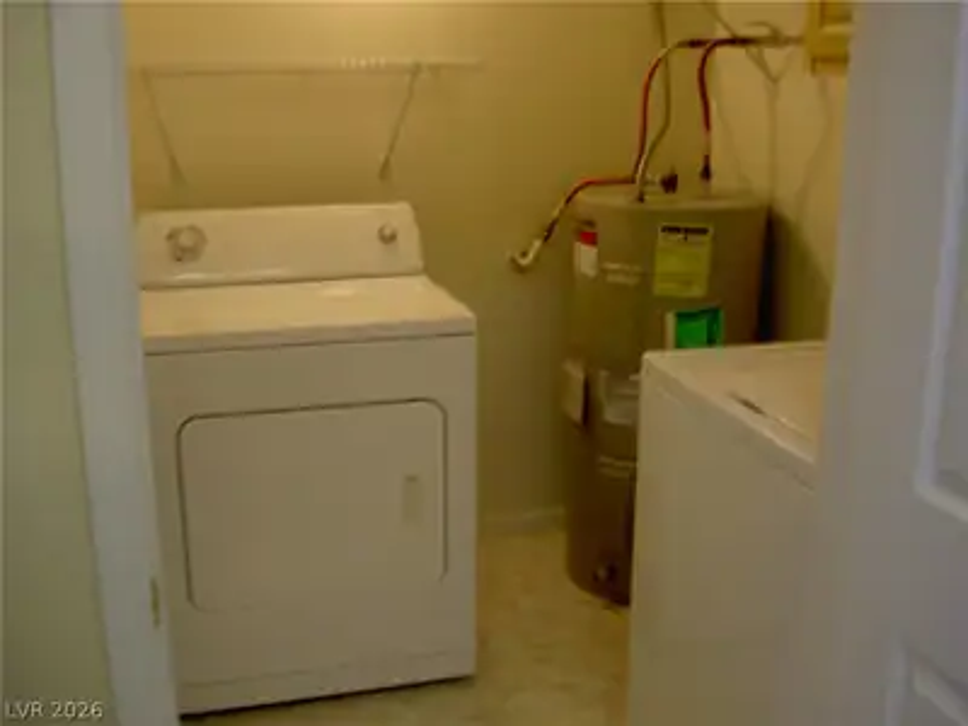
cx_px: 484
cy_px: 363
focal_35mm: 39
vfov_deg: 36.8
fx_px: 1091
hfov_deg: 47.9
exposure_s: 1/8
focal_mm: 8
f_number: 2.8
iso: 100
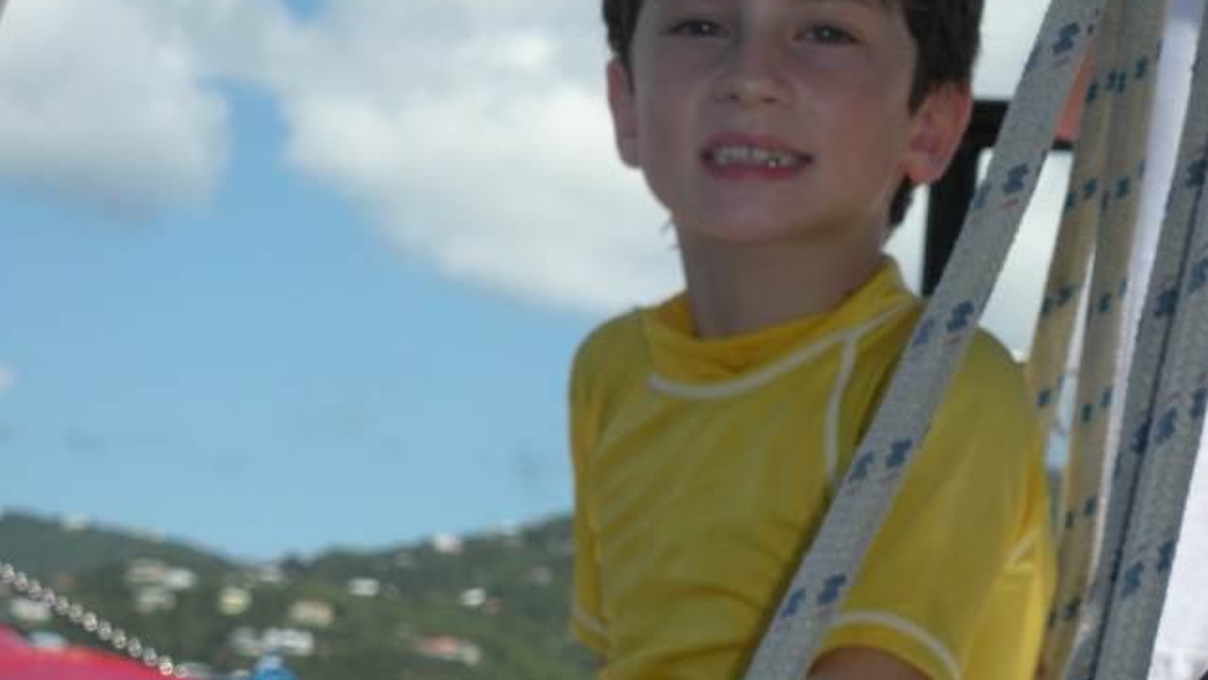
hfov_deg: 16.1
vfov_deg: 9.1
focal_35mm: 133
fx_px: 4261
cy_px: 282
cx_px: 608
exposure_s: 1/554
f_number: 5.3
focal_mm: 21.2
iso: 88
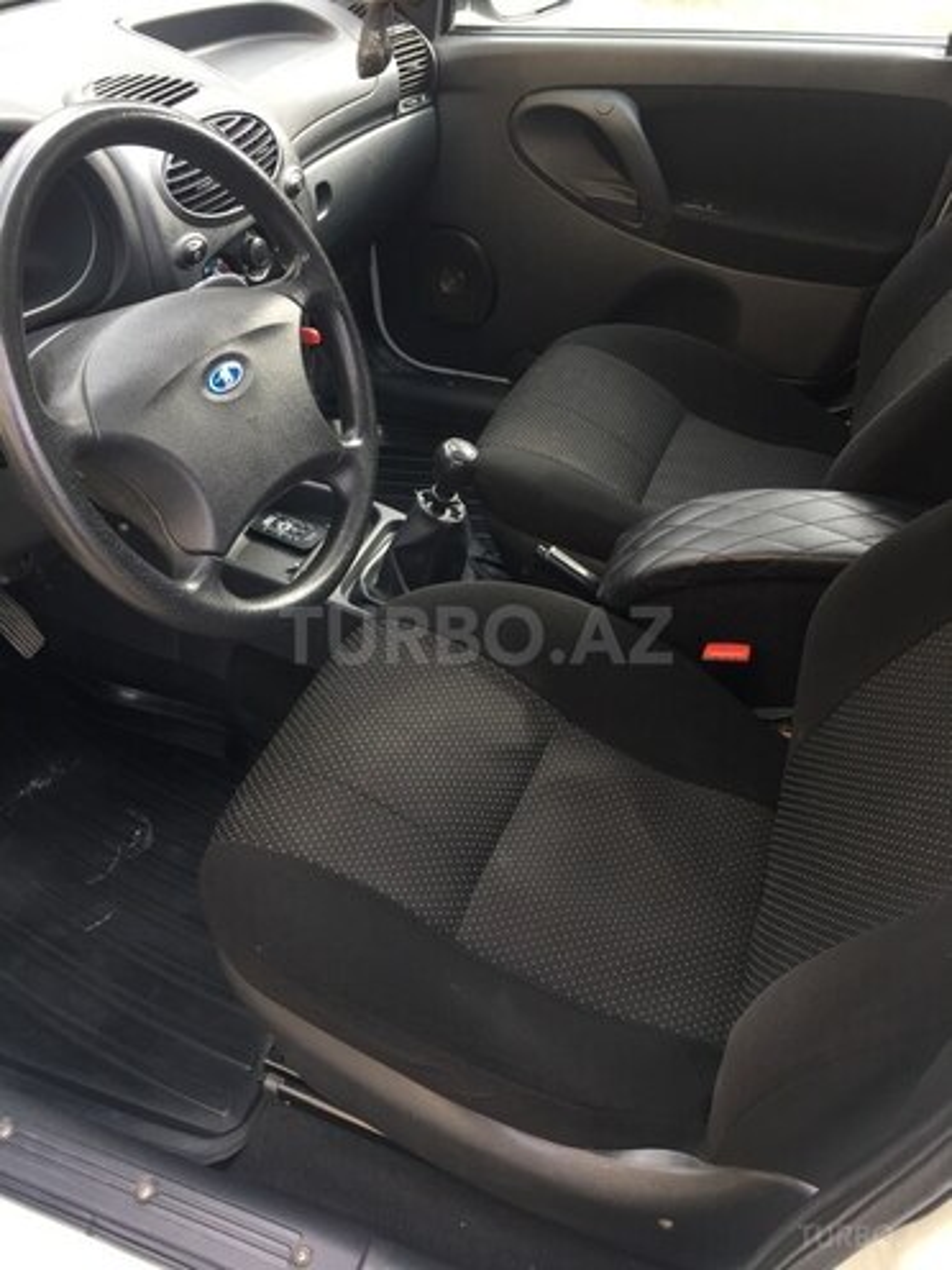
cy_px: 635
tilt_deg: -41.2
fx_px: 1063
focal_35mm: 29
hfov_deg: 48.2
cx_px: 476
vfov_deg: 61.7
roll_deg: +0.2
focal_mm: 4.15
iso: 40
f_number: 2.2
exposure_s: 1/100
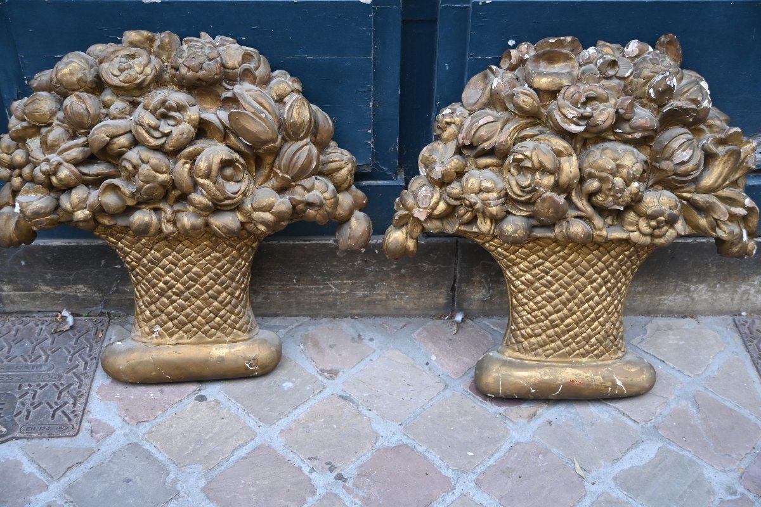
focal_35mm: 44
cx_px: 380
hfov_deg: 45.0
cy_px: 254
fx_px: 919
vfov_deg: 30.8
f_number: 4
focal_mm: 29
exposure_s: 1/125
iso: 560
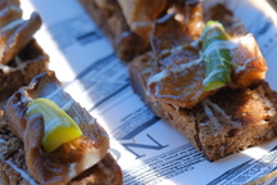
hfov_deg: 9.8
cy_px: 58
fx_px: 1608
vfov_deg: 6.6
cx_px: 73
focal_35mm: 209
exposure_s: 1/400
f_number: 2.5
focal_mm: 75
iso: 320
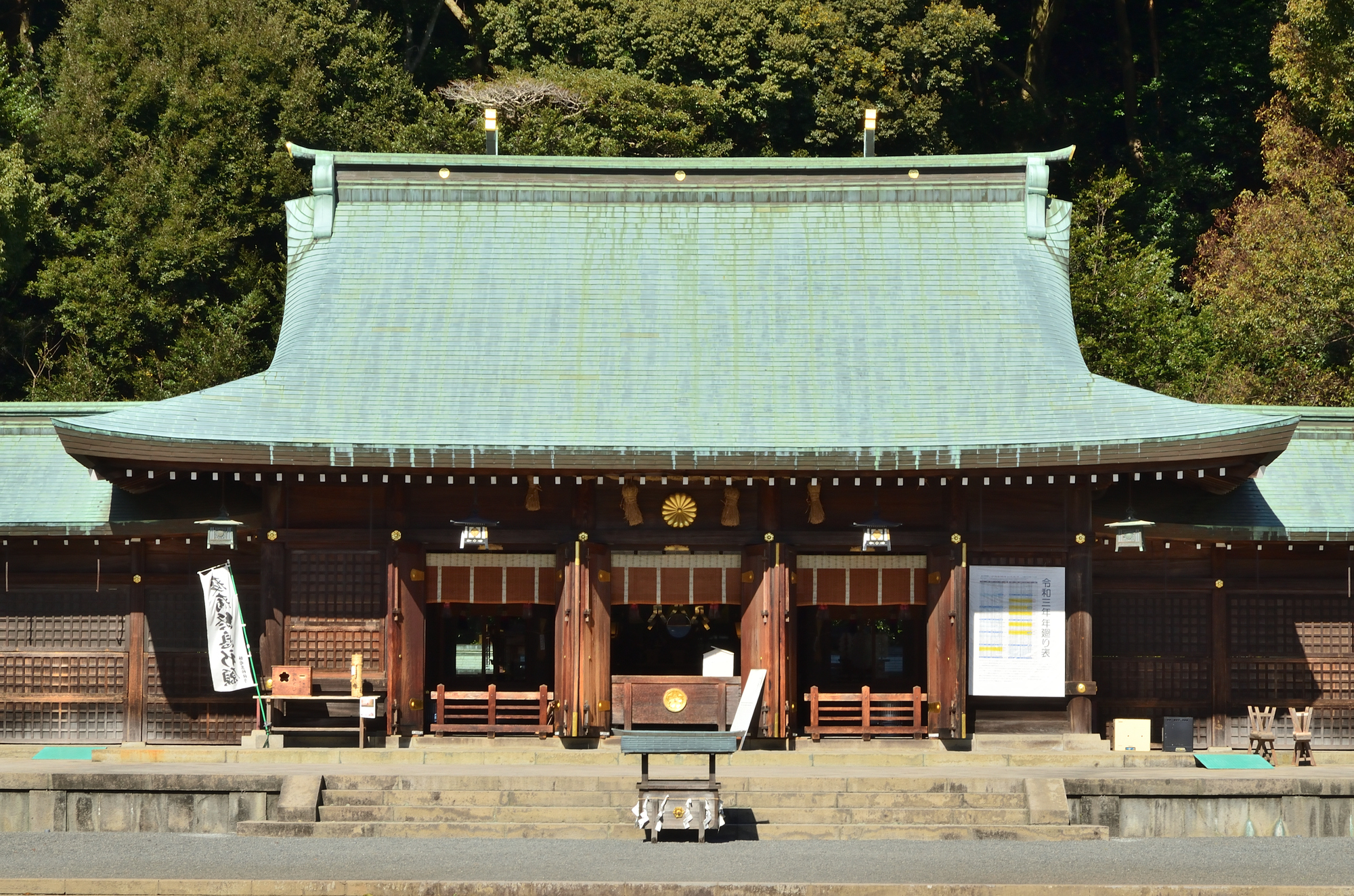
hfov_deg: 21.0
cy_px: 448
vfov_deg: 14.0
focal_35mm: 98
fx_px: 3659
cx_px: 677
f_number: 18
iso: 200
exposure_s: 1/125
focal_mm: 65
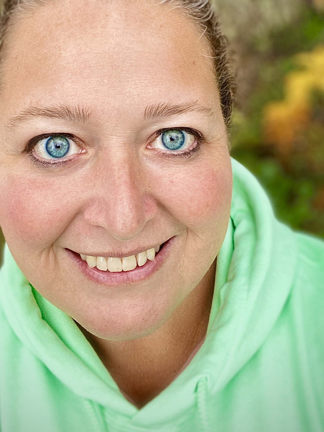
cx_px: 142
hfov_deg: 35.9
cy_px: 148
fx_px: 499
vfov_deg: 46.2
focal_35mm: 40
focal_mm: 2.71
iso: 32
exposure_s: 1/122
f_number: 2.2
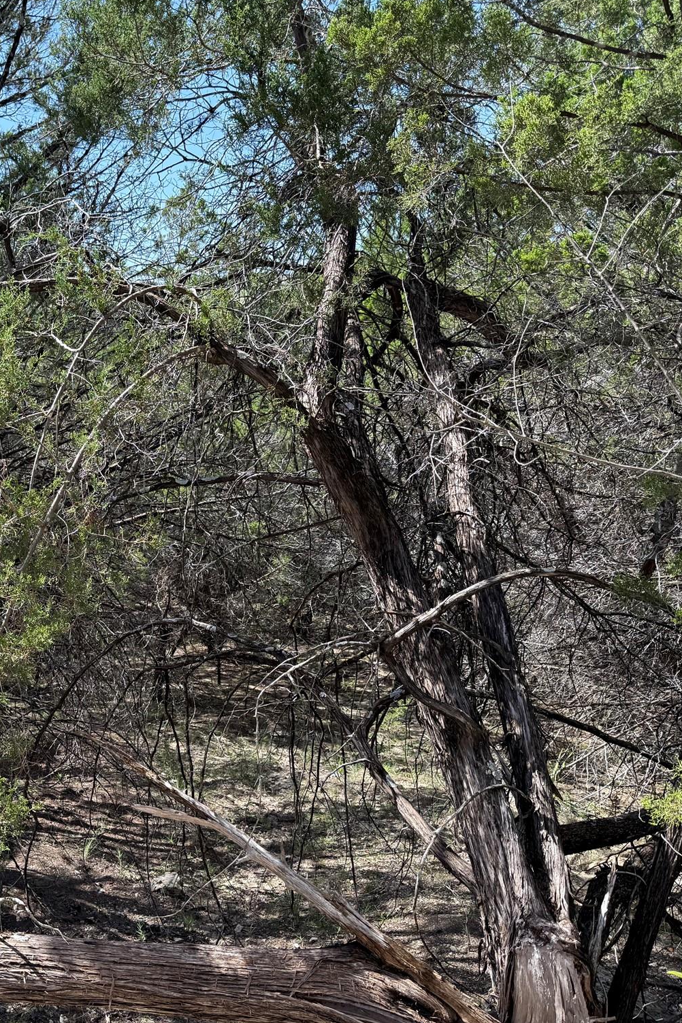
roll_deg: +1.6
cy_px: 513
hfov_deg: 36.7
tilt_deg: -10.1
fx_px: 967
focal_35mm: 34
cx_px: 86
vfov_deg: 55.8
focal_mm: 6.76
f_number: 1.78
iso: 100
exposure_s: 1/1046
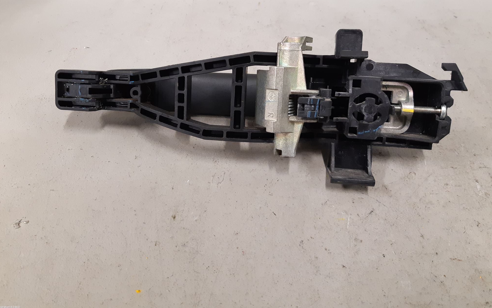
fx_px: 375
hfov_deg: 66.5
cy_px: 121
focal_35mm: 28
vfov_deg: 44.3
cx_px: 244
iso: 250
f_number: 1.7
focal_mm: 3.93
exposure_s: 1/50
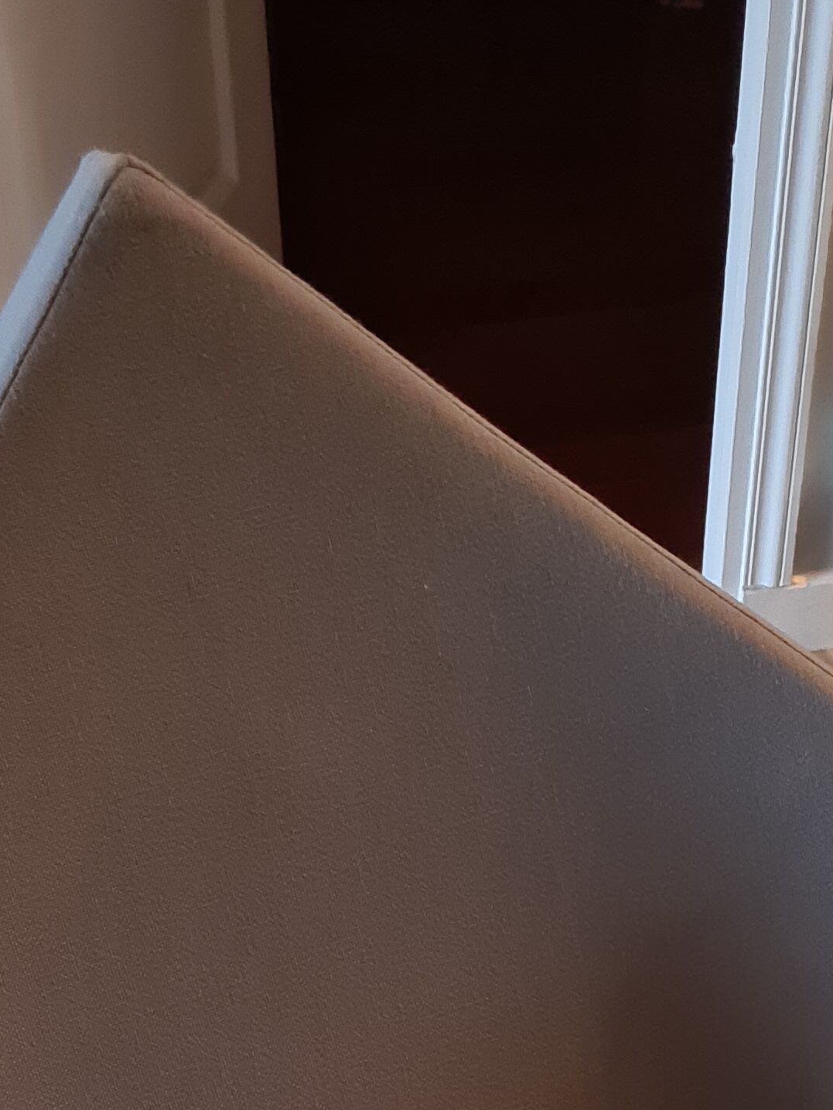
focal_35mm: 73
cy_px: 1340
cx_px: 545
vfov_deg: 24.2
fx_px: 2342
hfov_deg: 20.1
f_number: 1.8
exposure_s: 1/25
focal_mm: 5.4
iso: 1250
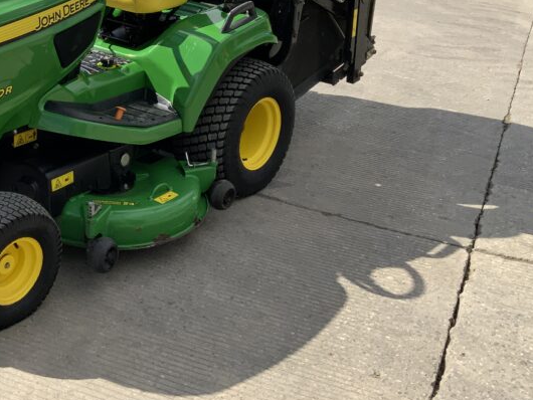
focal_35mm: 56
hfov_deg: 33.0
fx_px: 863
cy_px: 44
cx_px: 77
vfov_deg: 25.4
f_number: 1.8
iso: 16
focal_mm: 3
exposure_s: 1/1848
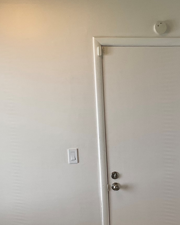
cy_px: 175
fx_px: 420
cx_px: 125
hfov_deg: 24.0
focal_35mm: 63
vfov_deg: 29.4
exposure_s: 1/120
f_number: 1.8
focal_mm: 3
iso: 40
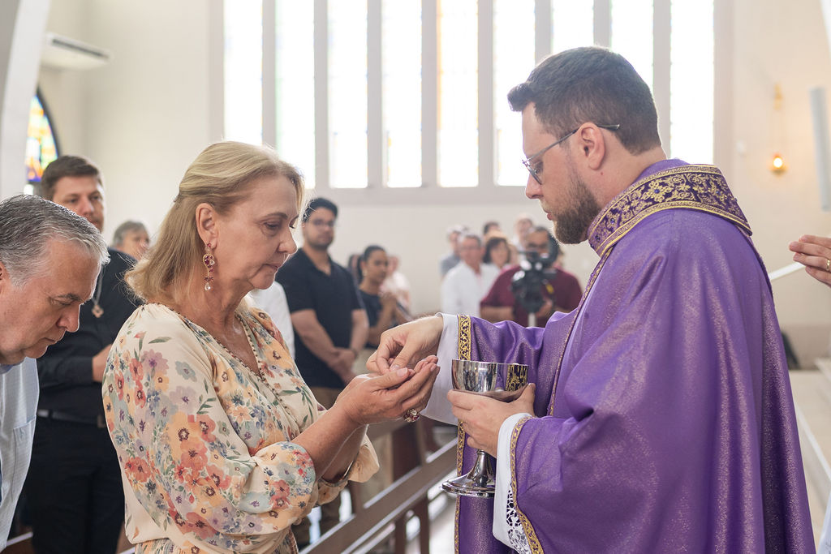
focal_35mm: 52
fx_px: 1206
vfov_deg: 25.9
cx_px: 416
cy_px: 277
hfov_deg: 38.0
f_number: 2.8
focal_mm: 35
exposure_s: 1/160
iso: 640
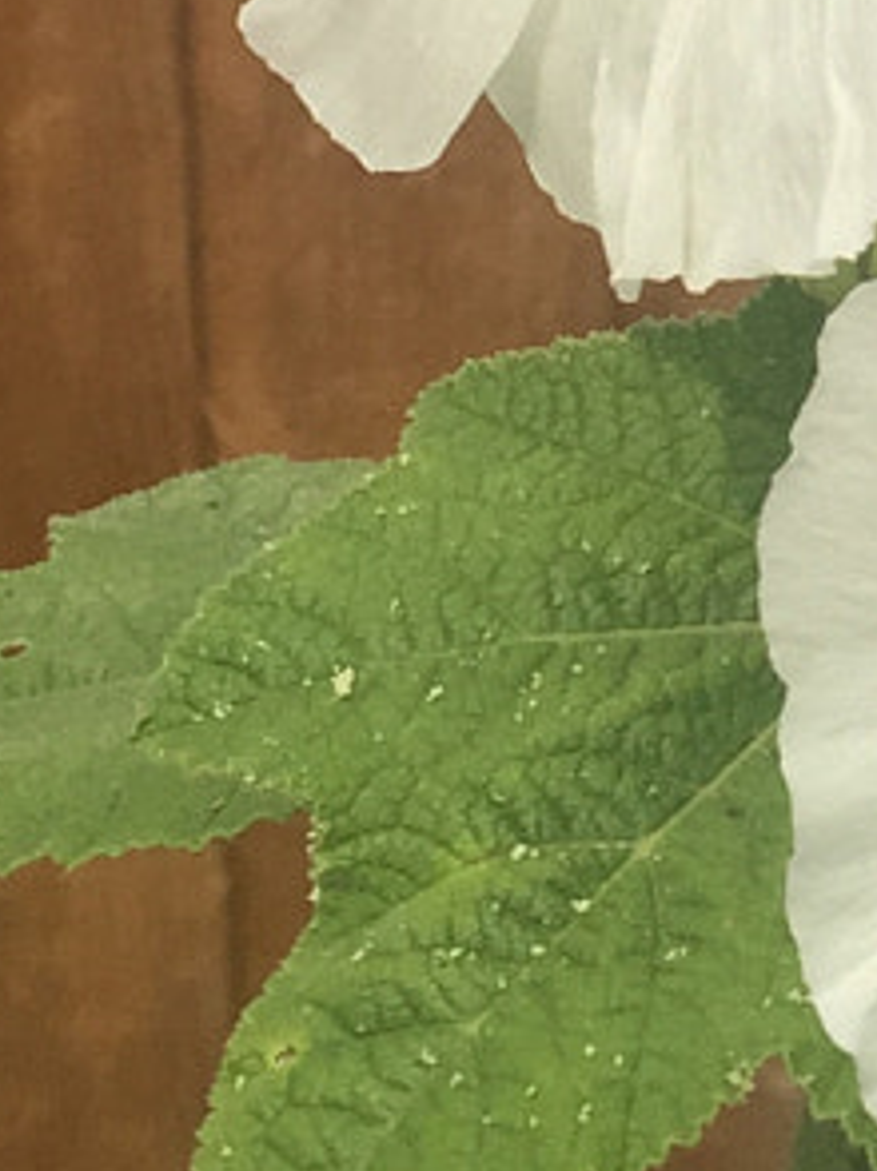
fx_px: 5345
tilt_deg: -4.8
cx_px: 1567
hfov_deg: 9.0
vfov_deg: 11.9
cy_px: -669
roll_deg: +1.7
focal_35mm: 158
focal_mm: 4.15
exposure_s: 1/2825
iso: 32
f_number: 2.2
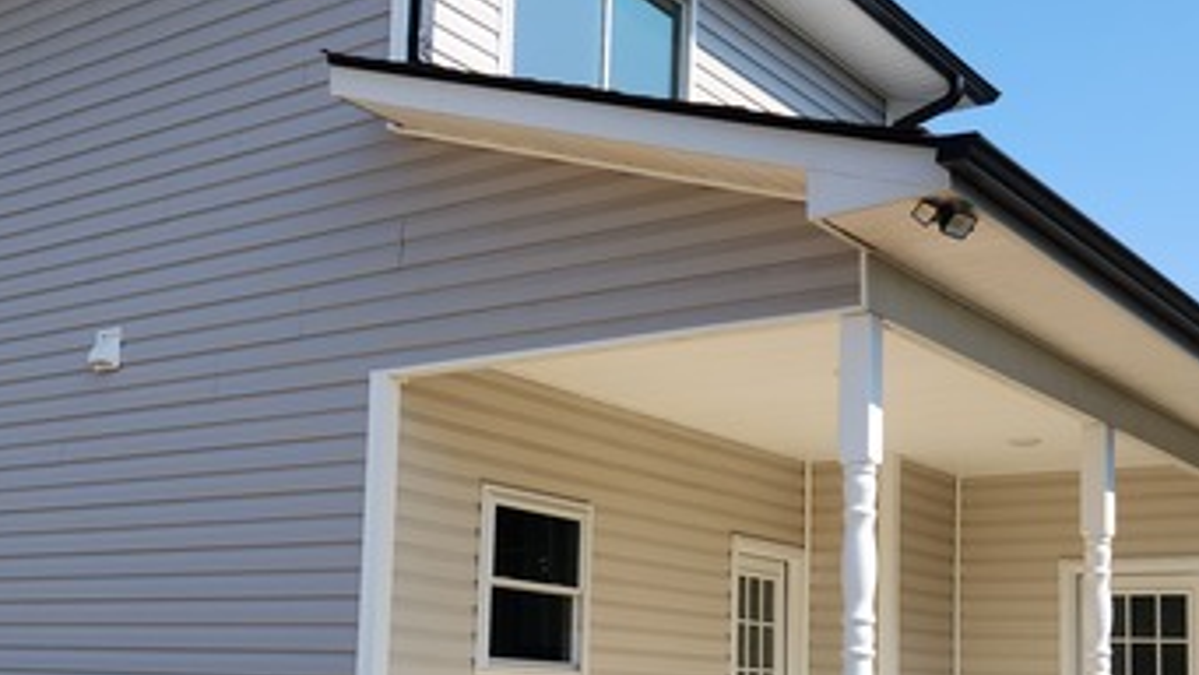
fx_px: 1558
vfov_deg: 24.2
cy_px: 506
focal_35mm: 49
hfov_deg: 42.0
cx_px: 515
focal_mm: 5.4
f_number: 1.8
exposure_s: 1/1167
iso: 20
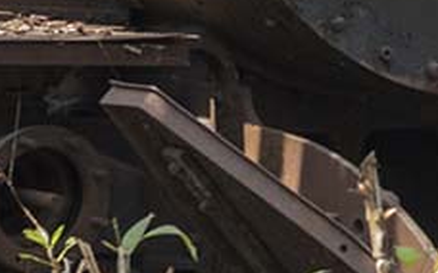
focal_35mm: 215
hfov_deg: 9.6
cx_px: 574
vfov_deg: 6.0
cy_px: -120
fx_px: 2564
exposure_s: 1/160
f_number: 8
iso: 560
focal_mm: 50
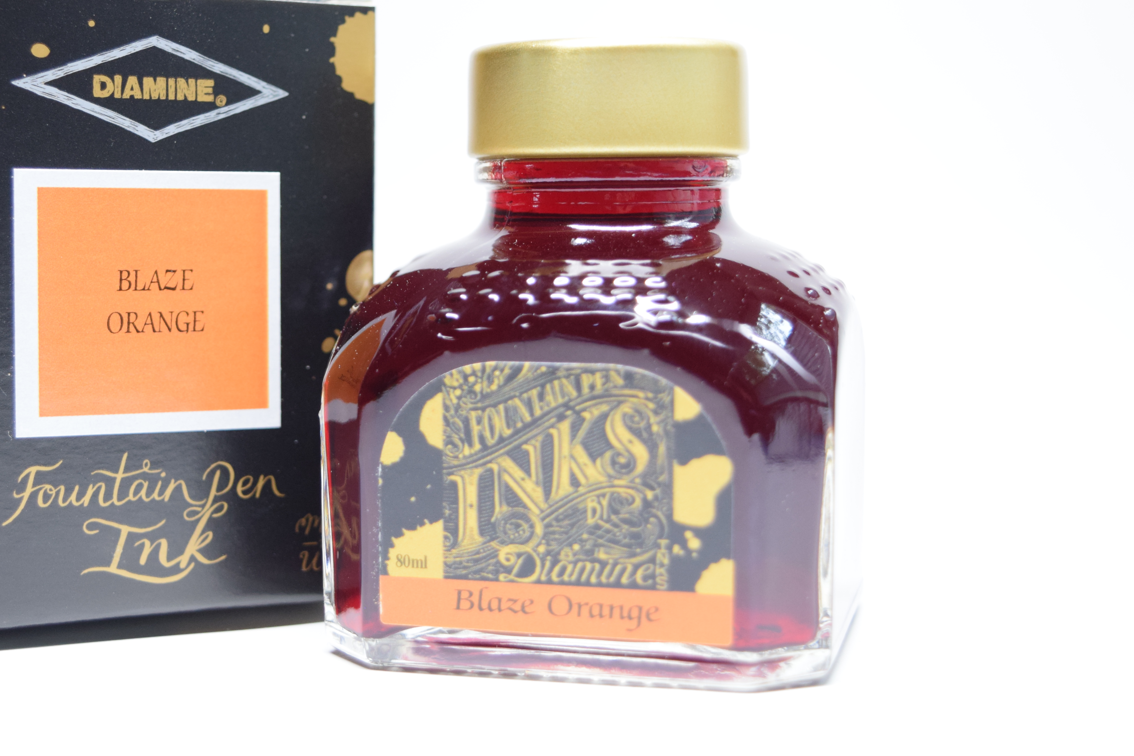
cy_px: 328
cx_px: 409
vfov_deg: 20.3
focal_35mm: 67
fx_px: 2110
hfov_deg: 29.9
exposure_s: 1/60
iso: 720
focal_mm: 32
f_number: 4.5
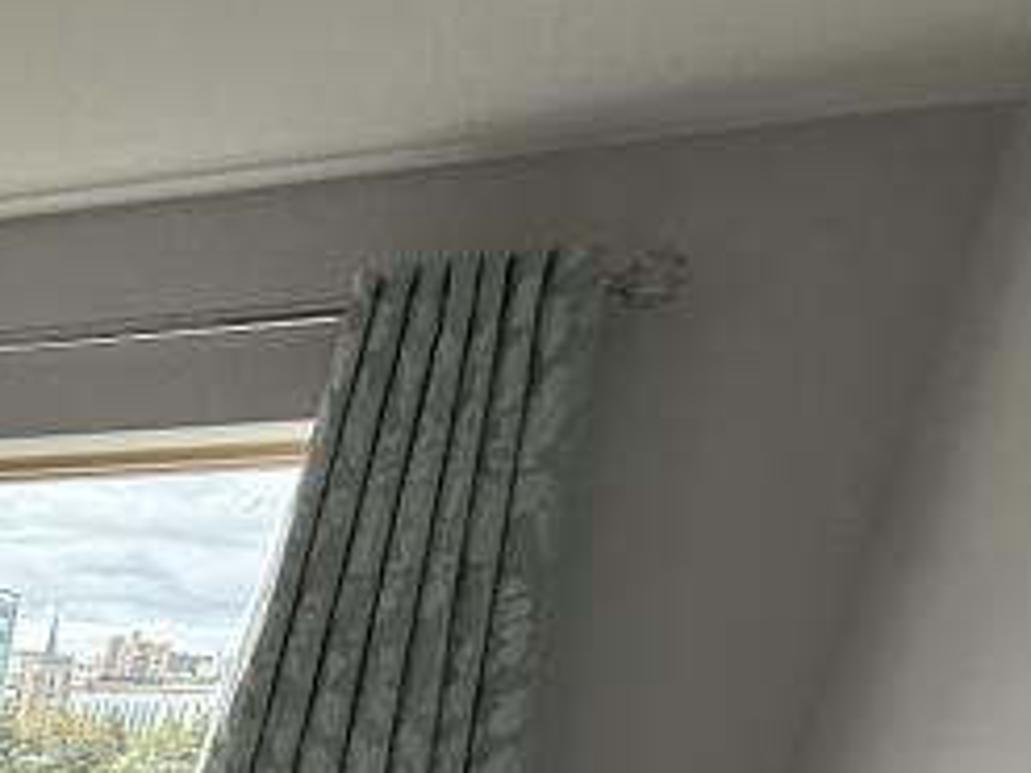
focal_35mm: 58
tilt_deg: -20.7
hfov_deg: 21.7
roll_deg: -0.1
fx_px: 1727
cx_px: -810
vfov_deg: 19.5
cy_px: 1354
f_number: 2.2
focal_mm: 2.22
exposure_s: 1/186
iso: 50
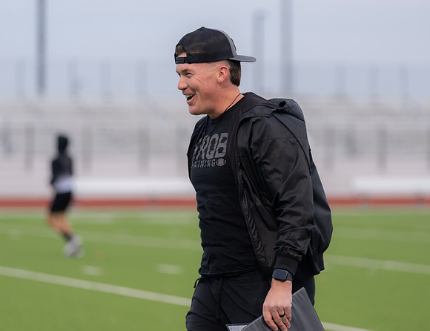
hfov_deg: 10.2
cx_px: 223
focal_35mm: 192
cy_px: 144
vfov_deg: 7.8
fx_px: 2412
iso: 500
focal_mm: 148
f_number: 2.8
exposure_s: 1/320
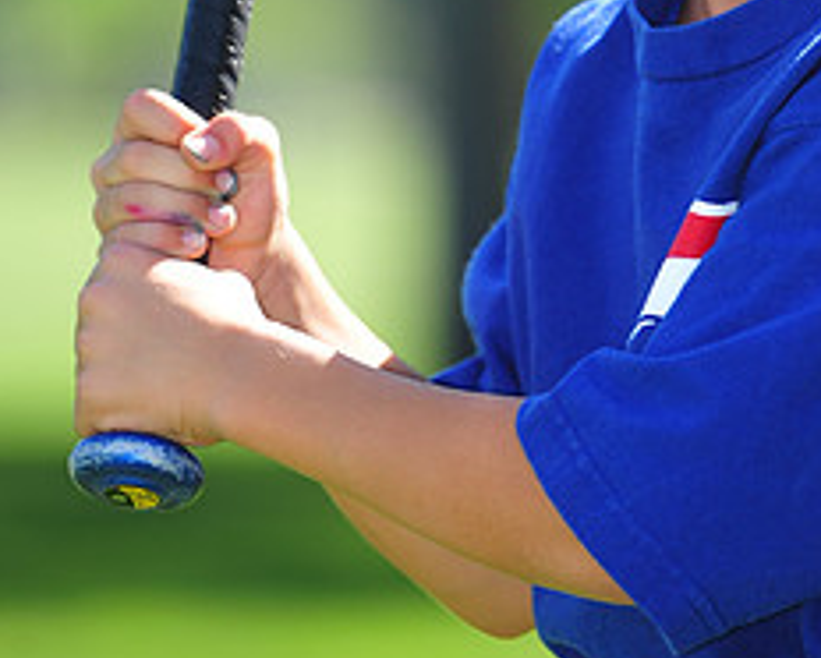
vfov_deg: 3.3
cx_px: 552
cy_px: -244
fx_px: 11381
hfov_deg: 4.1
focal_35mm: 468
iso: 200
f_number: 4.5
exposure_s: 1/400
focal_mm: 200
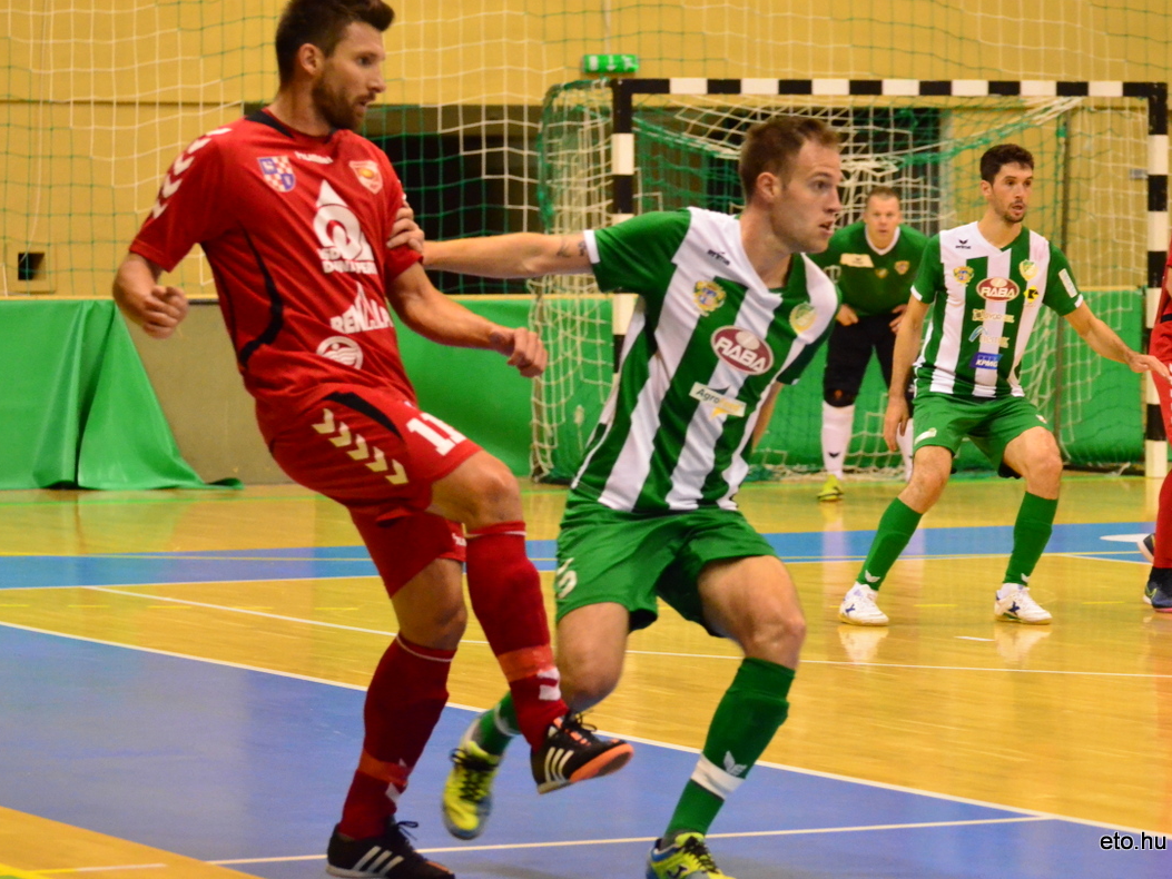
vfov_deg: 9.1
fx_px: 5553
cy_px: 440
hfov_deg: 12.0
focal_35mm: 164
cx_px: 531
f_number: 4.5
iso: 6400
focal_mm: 100
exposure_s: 1/640
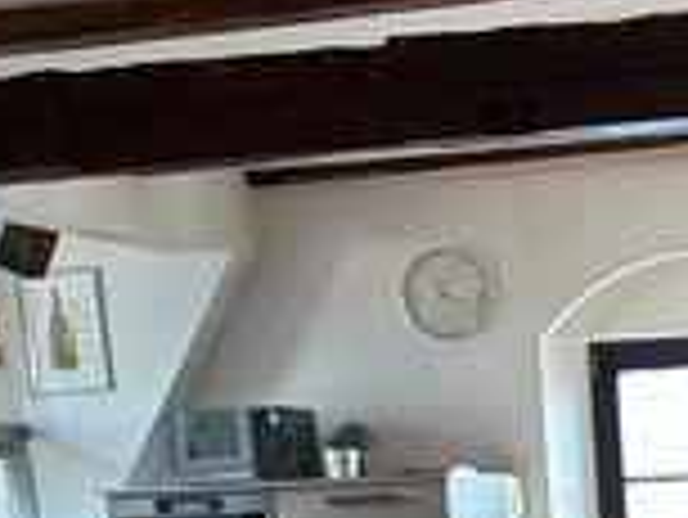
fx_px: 2029
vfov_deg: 13.1
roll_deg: +2.7
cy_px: 950
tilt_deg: -12.4
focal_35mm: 102
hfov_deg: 18.4
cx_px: 782
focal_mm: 5.7
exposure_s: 1/50
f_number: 1.5
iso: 200
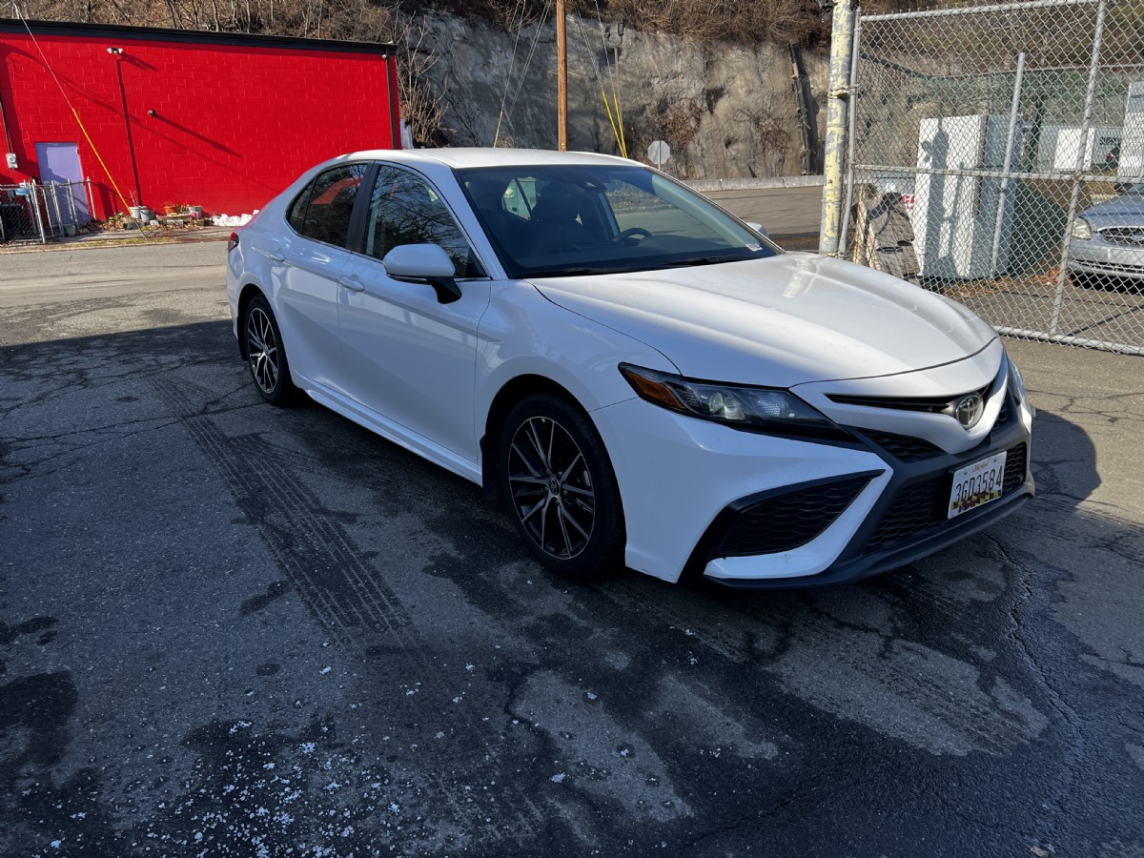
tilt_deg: -15.2
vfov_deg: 53.1
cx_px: 572
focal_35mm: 26
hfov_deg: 67.3
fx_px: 859
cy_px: 429
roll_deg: -0.5
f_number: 1.5
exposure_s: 1/1531
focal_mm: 5.7
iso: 50
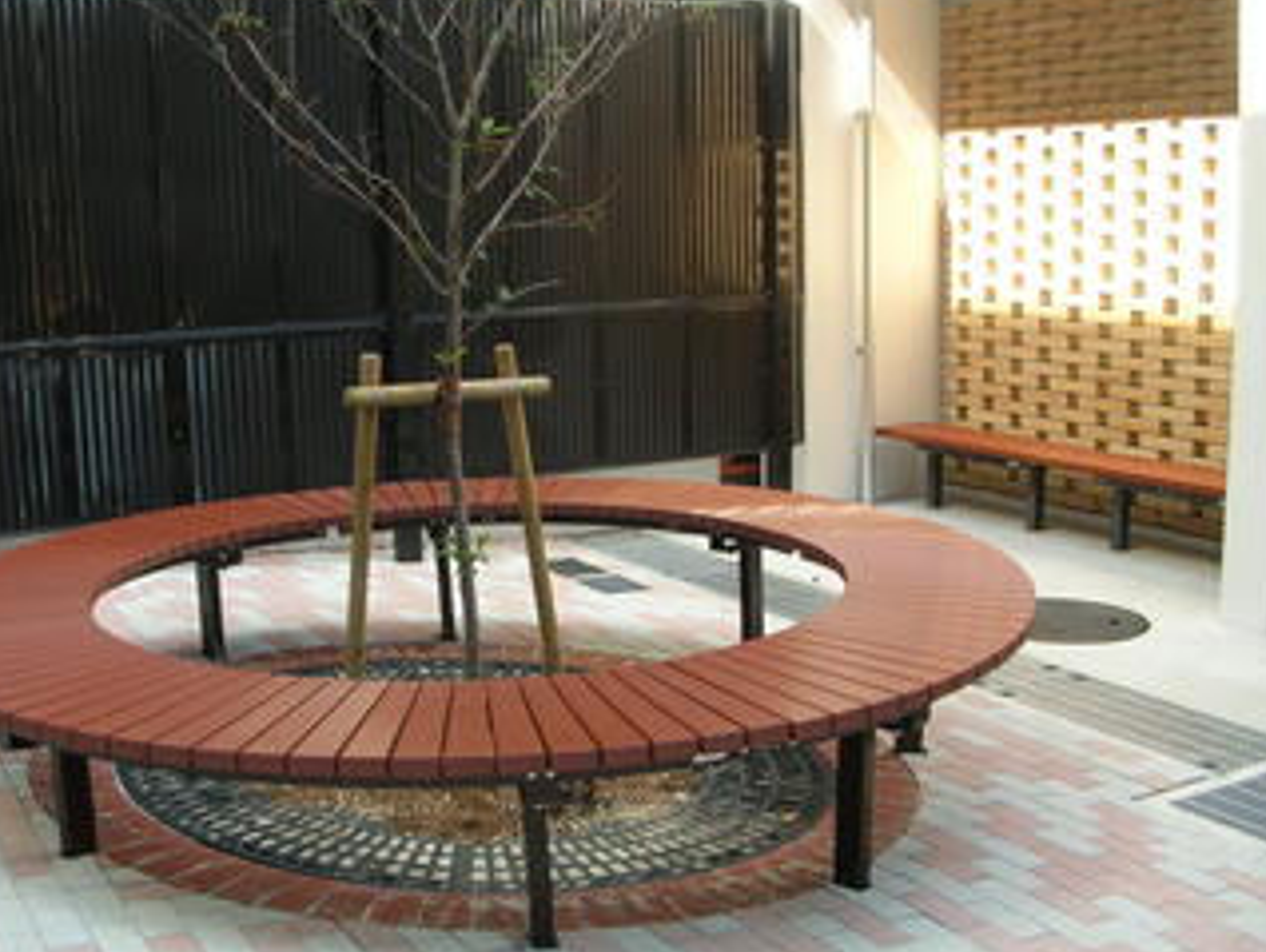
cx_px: 494
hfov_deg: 42.7
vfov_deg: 32.9
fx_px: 1610
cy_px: 542
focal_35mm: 44
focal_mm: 5.8
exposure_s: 1/105
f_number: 2.8
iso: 50
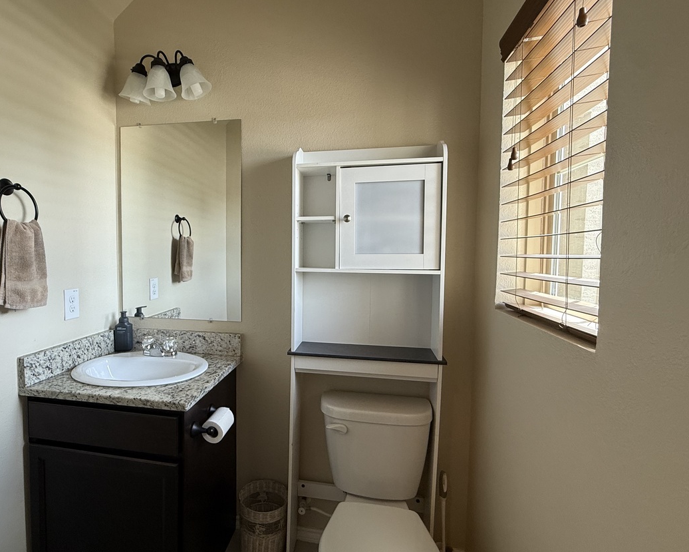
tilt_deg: -3.3
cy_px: 273
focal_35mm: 19
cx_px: 290
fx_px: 387
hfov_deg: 82.7
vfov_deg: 70.9
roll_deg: -0.9
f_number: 2.2
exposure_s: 1/120
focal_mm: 2.22
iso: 160
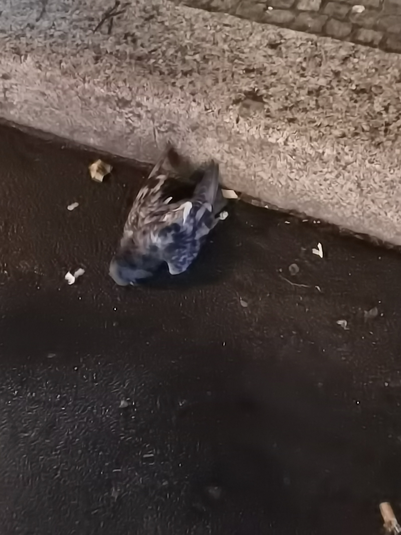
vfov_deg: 32.7
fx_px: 911
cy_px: 268
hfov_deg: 24.8
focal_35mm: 59
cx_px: 200
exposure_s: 1/16.7
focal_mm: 5.58
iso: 6400
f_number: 1.8
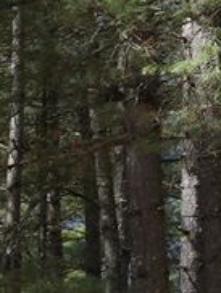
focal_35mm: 253
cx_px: -1361
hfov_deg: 4.0
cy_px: 750
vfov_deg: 7.2
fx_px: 2149
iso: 100
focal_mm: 24
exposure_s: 1/100
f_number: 10
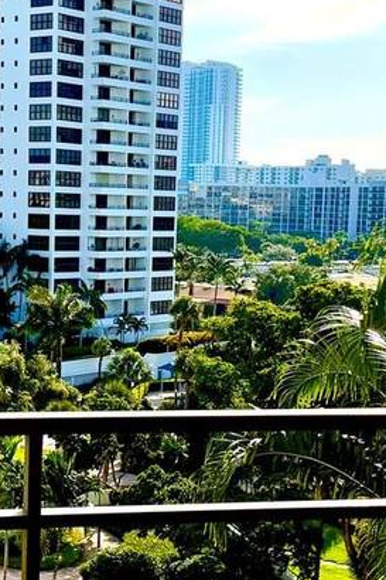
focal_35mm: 78
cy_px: 352
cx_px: 130
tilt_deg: -5.6
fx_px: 1255
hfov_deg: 17.4
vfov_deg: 25.9
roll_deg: -2.1
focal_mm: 6.76
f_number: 1.78
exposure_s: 1/10309
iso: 100
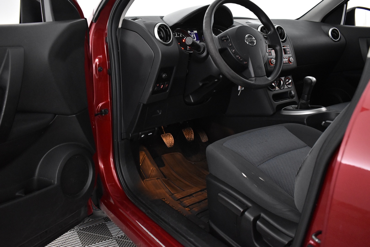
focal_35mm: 32
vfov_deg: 41.7
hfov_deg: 59.5
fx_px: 324
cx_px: 185
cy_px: 124
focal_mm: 21
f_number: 3.8
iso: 3200
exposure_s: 1/50
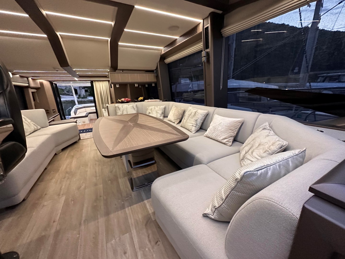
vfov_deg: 85.7
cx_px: 172
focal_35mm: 14
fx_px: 140
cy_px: 130
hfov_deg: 102.1
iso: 640
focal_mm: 2.22
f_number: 2.2
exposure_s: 1/56
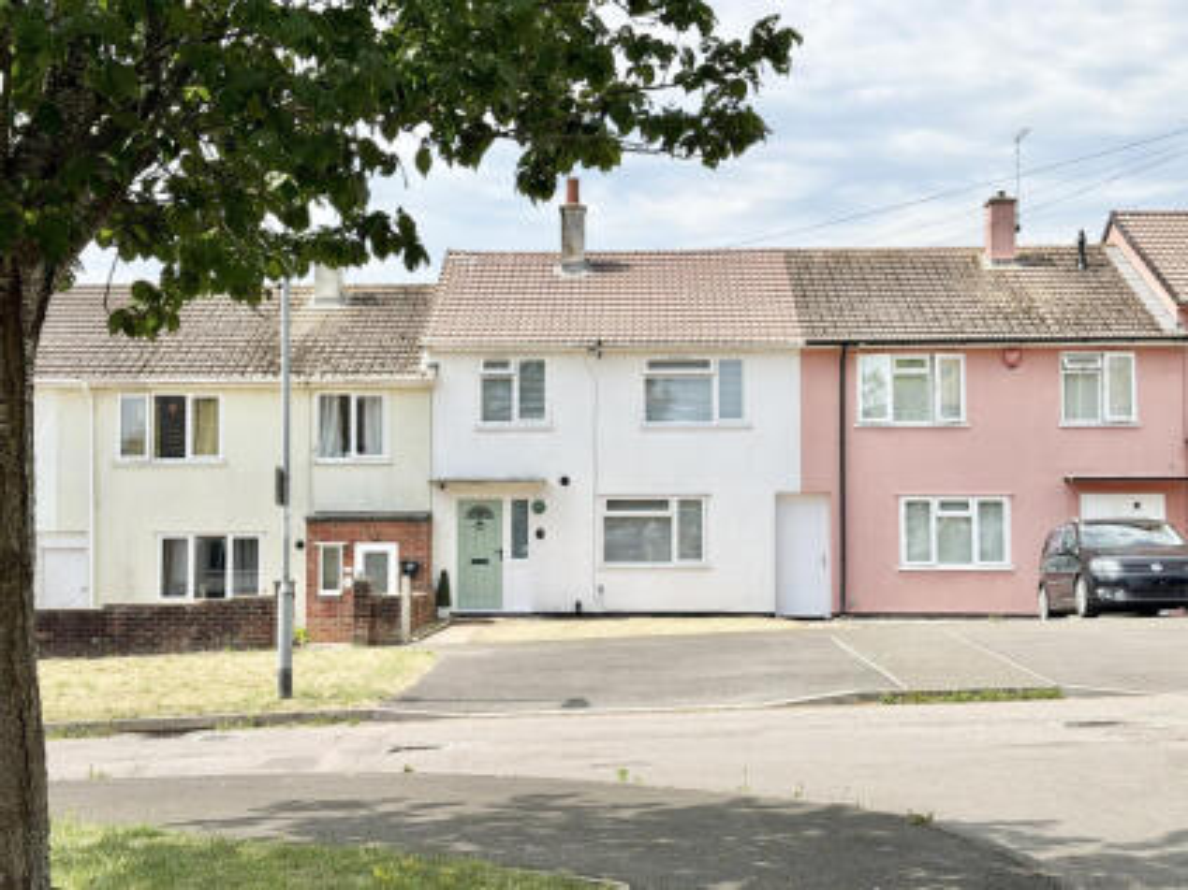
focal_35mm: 48
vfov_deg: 30.3
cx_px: 594
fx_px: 1647
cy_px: 445
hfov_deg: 39.7
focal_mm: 6.76
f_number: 1.78
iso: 64
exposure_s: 1/5208
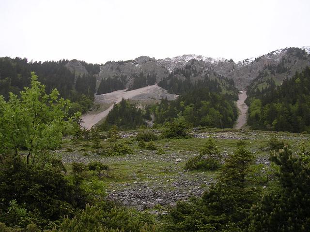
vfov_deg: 37.7
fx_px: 340
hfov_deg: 49.0
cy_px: 116
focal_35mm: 38
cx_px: 155
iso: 100
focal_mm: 5.8
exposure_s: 1/224
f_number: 2.8
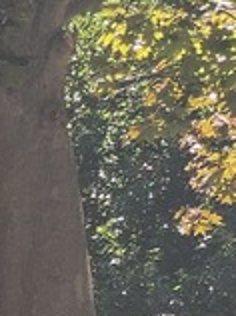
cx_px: -972
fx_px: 1914
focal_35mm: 210
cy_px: 496
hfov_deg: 5.3
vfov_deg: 9.2
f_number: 1.8
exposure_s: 1/228
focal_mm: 6.4
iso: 12
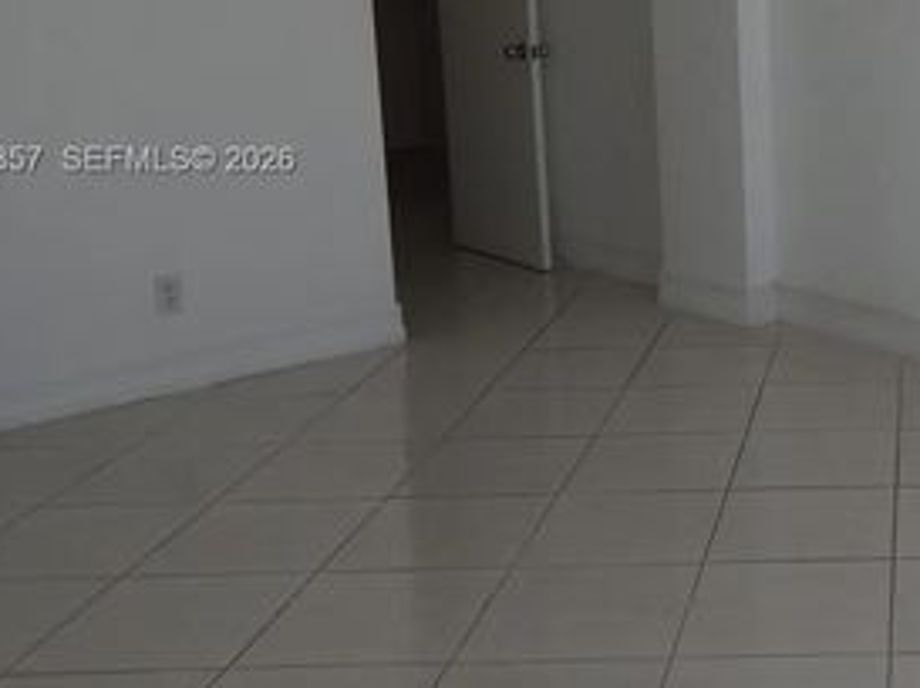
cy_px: 162
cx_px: 954
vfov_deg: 26.6
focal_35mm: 54
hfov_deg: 32.3
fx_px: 1433
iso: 125
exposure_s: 1/400
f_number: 6
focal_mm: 4
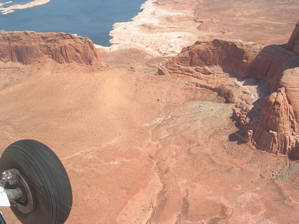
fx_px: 328
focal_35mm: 38
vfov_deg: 37.7
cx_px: 150
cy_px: 112
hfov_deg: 49.0
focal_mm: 5.8
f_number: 5.6
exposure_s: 1/250
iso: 50
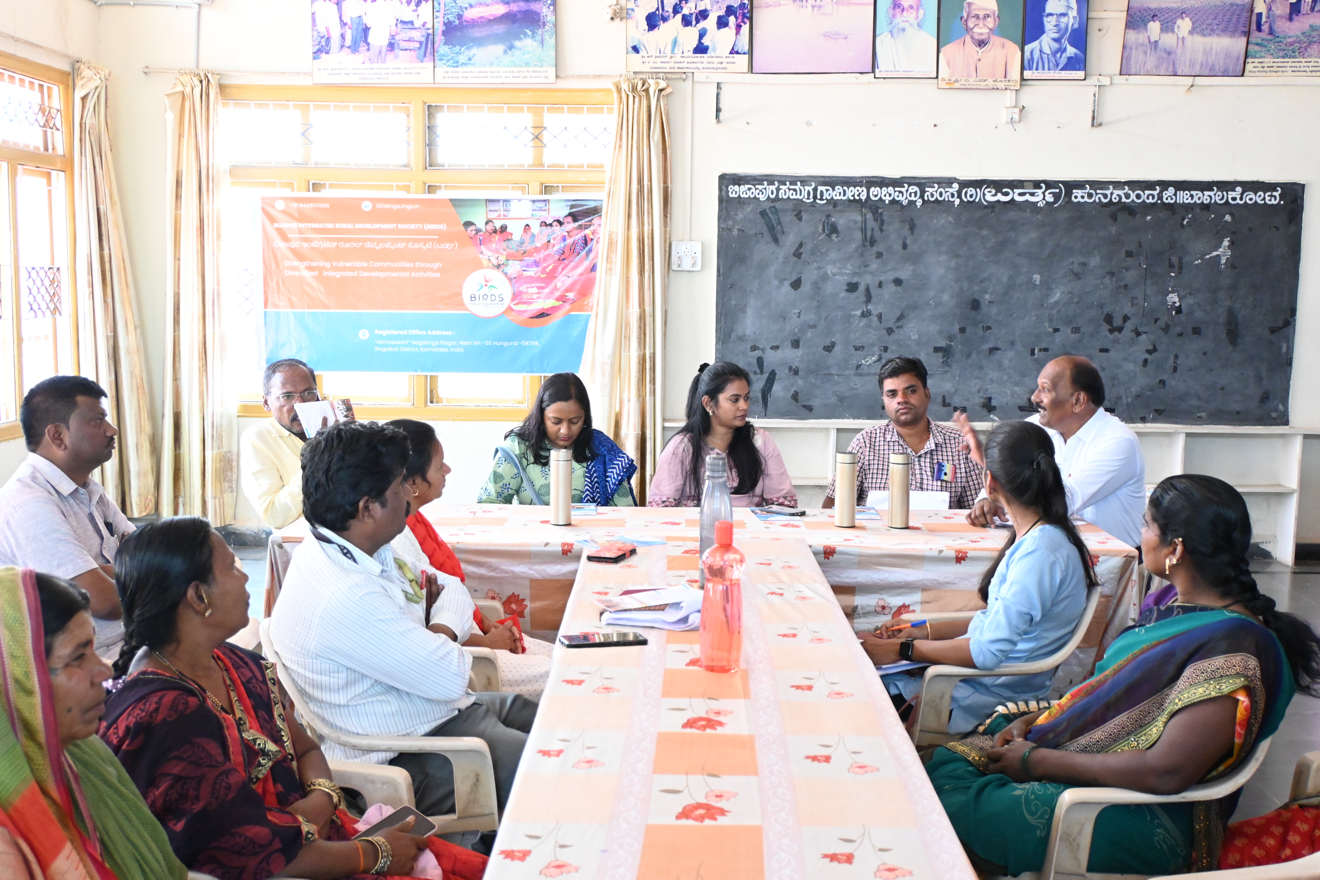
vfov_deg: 35.5
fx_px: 1375
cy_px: 440
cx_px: 660
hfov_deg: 51.3
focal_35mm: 38
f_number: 4.2
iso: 3200
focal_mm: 25
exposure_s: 1/80
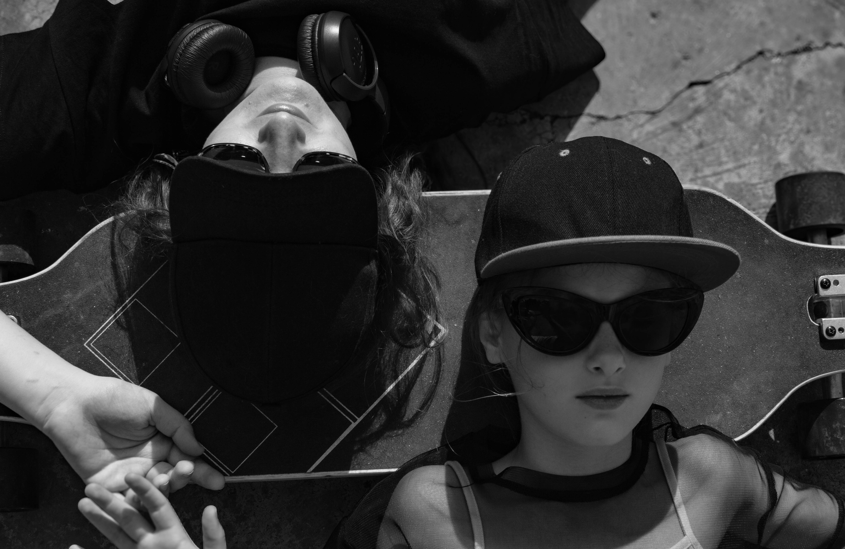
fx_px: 1343
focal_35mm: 58
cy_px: 255
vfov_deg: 23.1
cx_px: 407
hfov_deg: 34.9
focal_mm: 35
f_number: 11
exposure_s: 1/1000
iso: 200
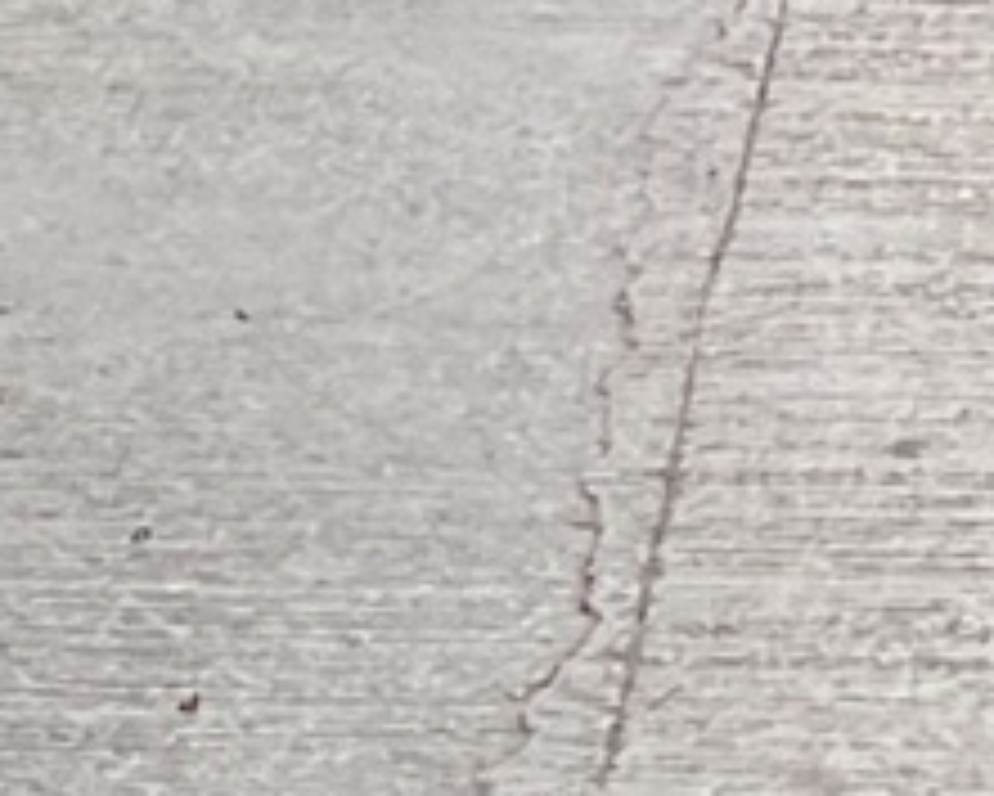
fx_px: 6387
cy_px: -1990
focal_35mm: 217
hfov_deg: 8.8
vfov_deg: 6.3
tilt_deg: +1.4
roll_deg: +0.7
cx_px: 1311
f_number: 1.8
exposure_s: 1/348
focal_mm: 3
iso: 16
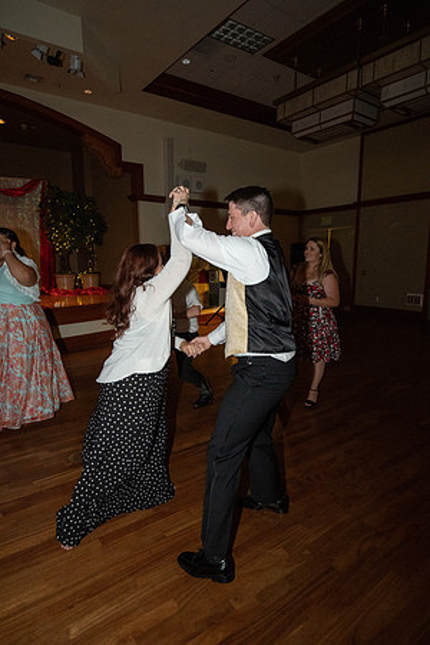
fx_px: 376
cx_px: 215
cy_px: 322
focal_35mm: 21
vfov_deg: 81.2
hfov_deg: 59.5
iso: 10000
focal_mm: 21
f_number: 5.6
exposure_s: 1/250
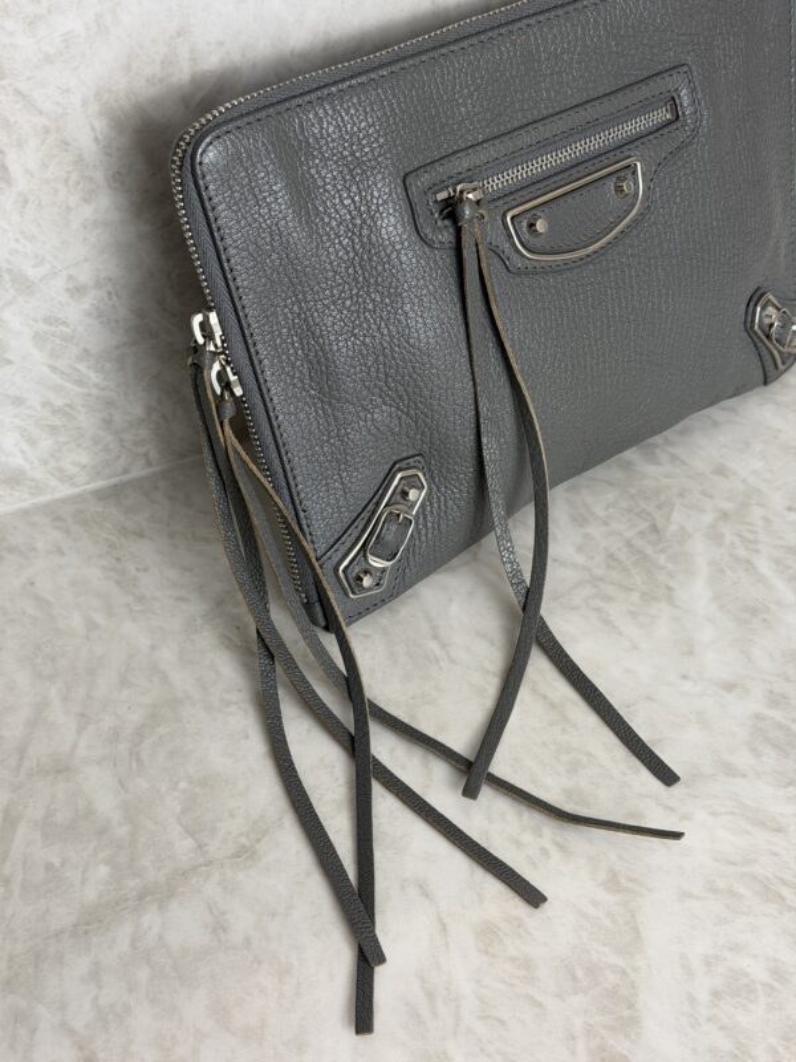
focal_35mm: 48
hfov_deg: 30.3
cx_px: 398
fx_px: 1472
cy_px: 531
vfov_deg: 39.7
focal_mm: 6.76
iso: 64
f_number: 1.78
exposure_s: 1/120
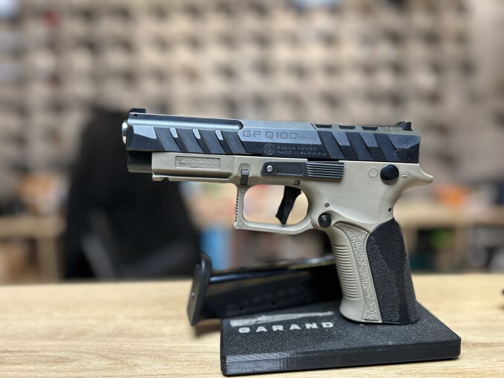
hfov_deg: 67.3
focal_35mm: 26
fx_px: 379
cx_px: 252
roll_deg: +2.0
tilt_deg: -8.3
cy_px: 189
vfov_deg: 53.1
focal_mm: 5.7
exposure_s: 1/50
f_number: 1.5
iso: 80
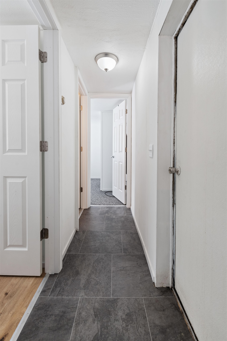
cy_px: 170
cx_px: 114
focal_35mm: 15
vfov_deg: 100.4
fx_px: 142
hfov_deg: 77.3
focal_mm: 15
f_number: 8
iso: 800
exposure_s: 1/30
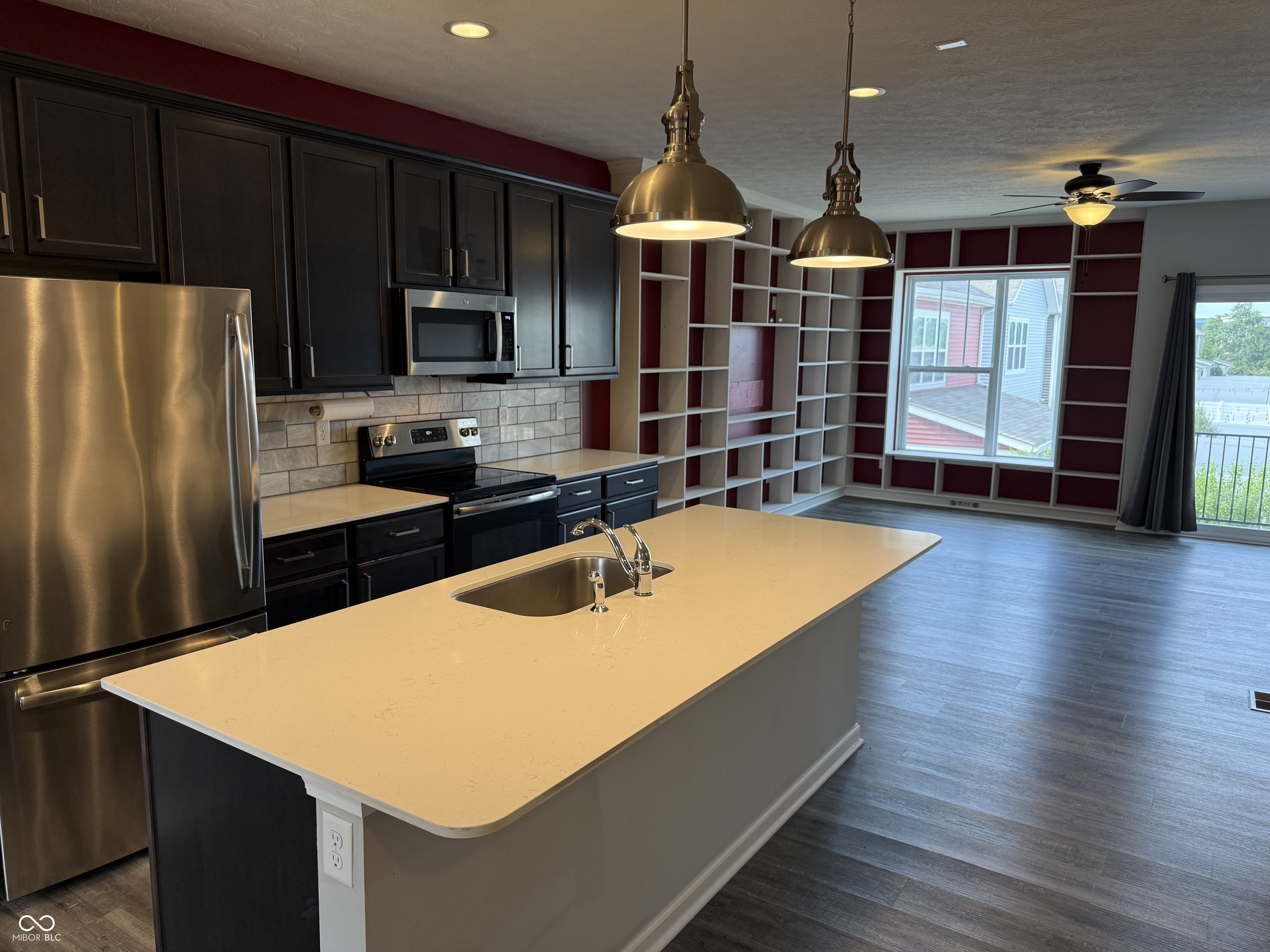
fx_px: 881
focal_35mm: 24
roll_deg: -0.8
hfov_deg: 71.6
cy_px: 476
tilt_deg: -8.2
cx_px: 635
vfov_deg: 56.8
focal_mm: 6.76
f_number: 1.78
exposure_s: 1/148
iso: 125
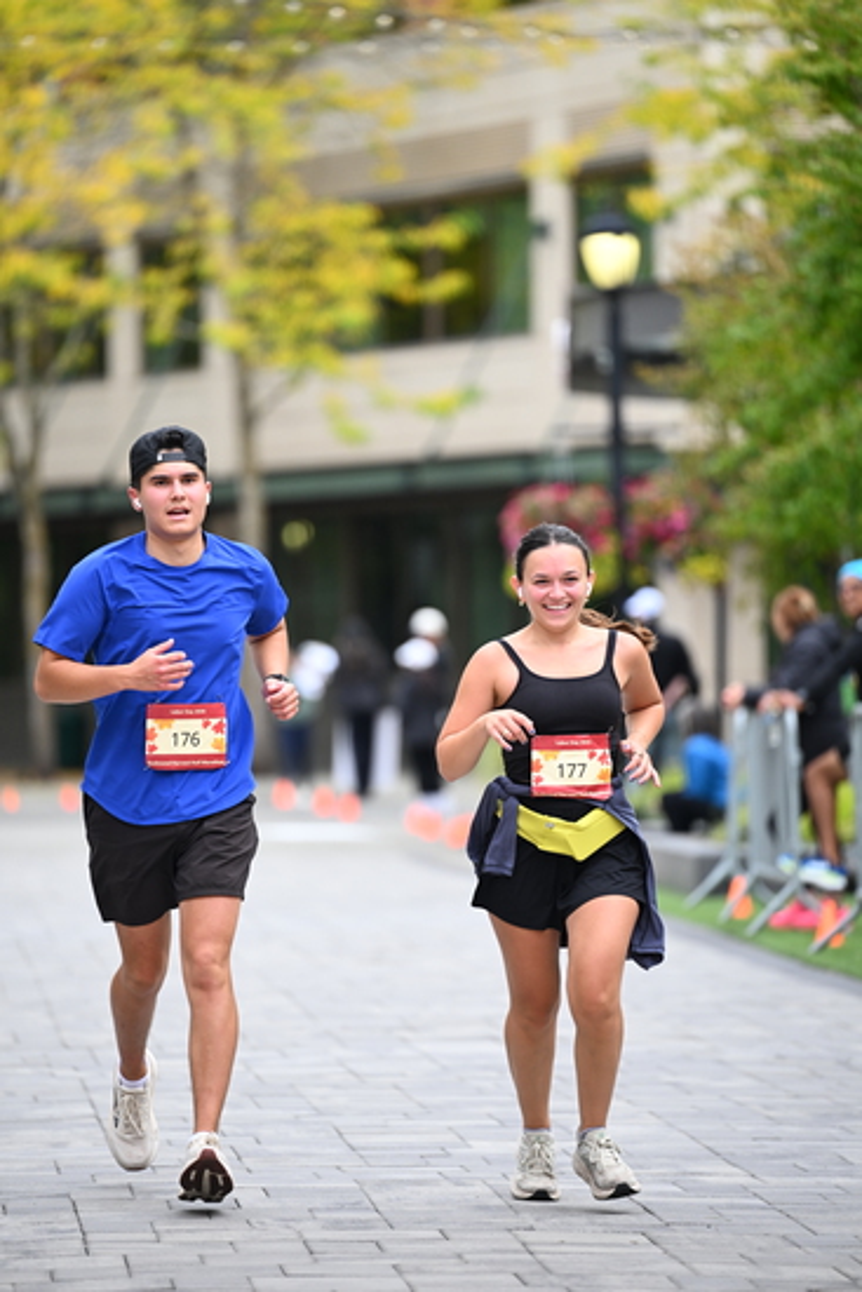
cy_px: 646
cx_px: 431
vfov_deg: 10.3
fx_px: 7178
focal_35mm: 200
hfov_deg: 6.9
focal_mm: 200
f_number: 2.8
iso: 640
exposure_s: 1/1600
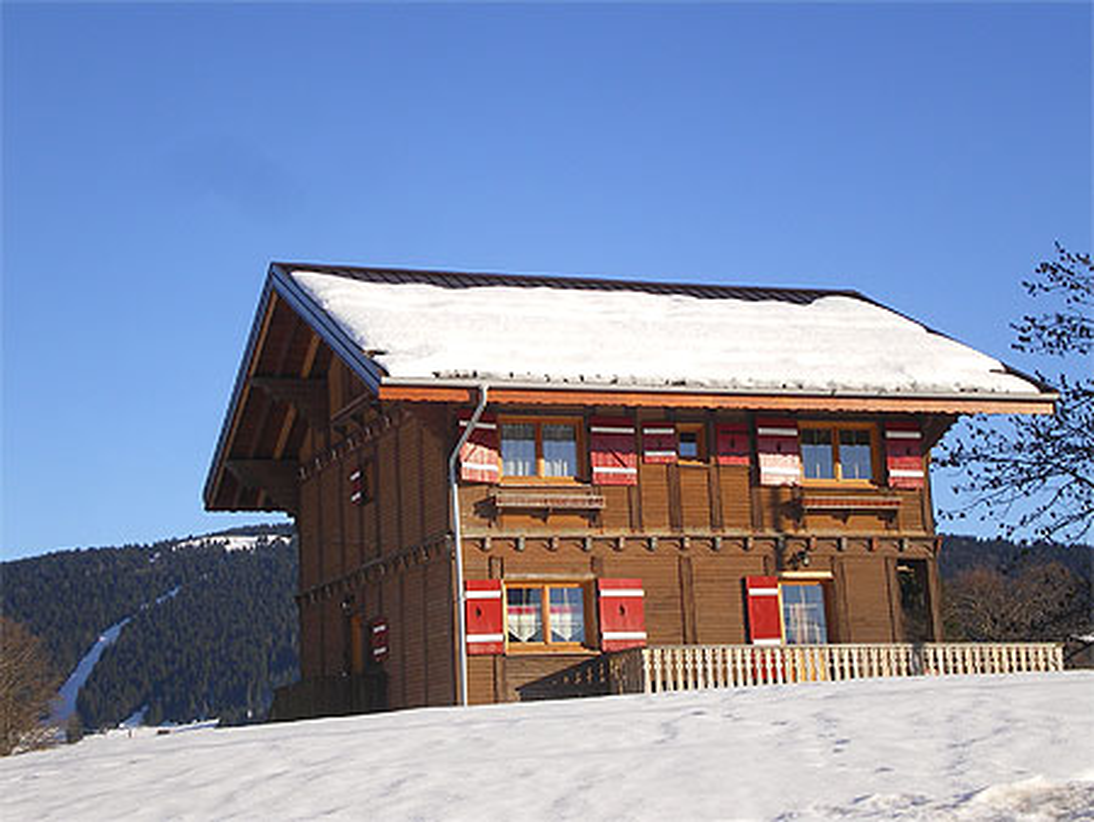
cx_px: 547
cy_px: 411
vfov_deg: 22.6
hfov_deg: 29.8
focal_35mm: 65
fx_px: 2055
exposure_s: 1/250
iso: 50
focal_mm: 11.3
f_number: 6.2
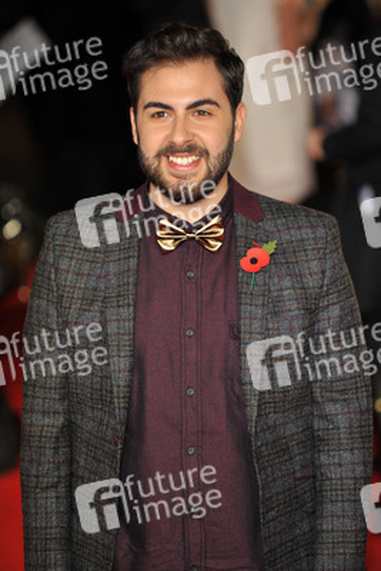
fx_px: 3172
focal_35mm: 200
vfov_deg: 10.3
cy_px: 286
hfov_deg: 6.9
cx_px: 190
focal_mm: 200
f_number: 4
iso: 1000
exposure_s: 1/250
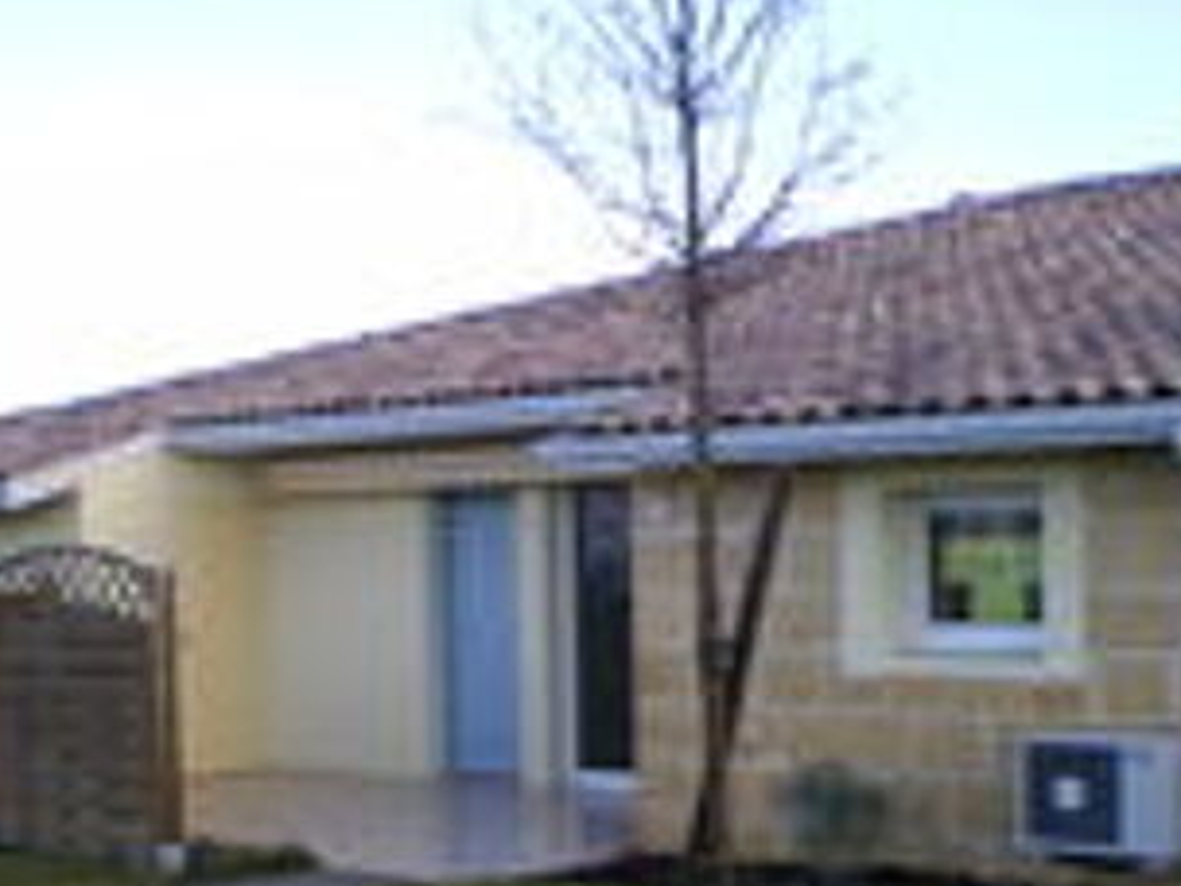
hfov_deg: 32.2
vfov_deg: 24.2
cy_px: 649
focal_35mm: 60
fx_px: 2047
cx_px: 548
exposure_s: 1/60
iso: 64
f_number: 3.1
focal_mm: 6.3
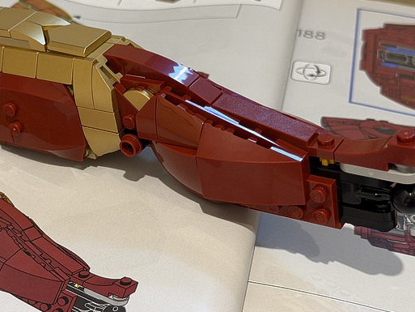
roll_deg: -2.5
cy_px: 134
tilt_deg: -38.3
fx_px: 875
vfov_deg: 20.2
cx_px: 116
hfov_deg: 26.4
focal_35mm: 73
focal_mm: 6.76
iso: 200
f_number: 1.78
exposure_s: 1/60
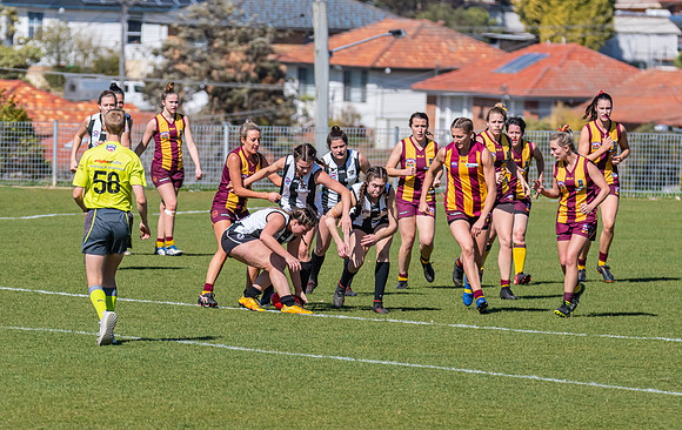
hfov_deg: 3.8
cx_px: 297
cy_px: 256
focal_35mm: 552
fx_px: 10292
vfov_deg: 2.4
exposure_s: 1/4000
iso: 800
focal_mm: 320
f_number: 8
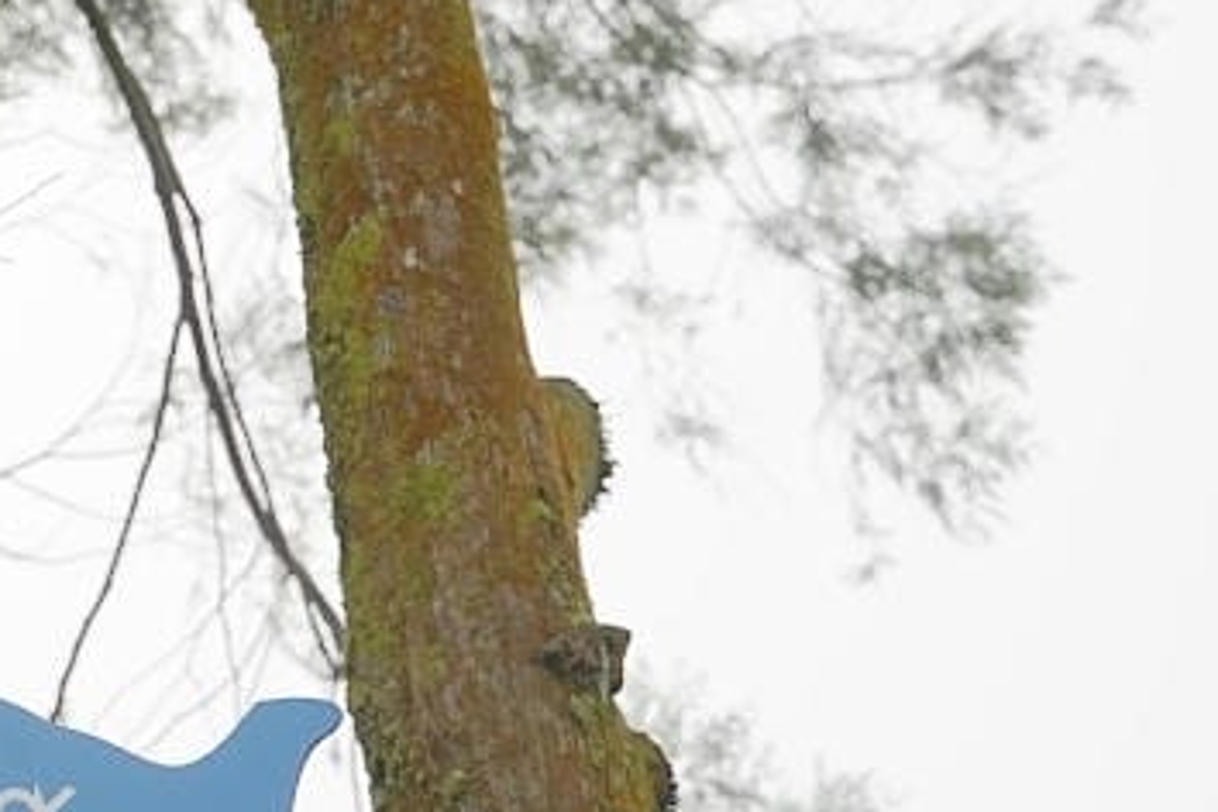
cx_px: -667
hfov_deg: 13.8
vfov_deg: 9.9
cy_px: 464
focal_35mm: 139
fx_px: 4702
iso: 100
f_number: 4.5
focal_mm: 41
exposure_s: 1/80
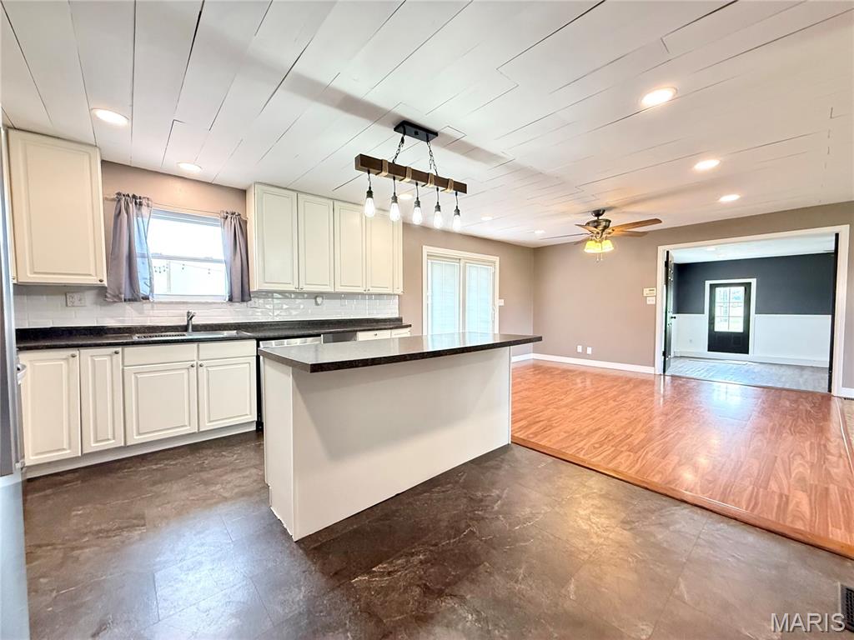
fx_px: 345
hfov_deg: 102.1
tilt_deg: -2.0
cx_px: 427
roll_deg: +0.7
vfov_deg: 85.7
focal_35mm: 14
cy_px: 320
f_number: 2.2
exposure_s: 1/120
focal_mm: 2.22
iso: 640
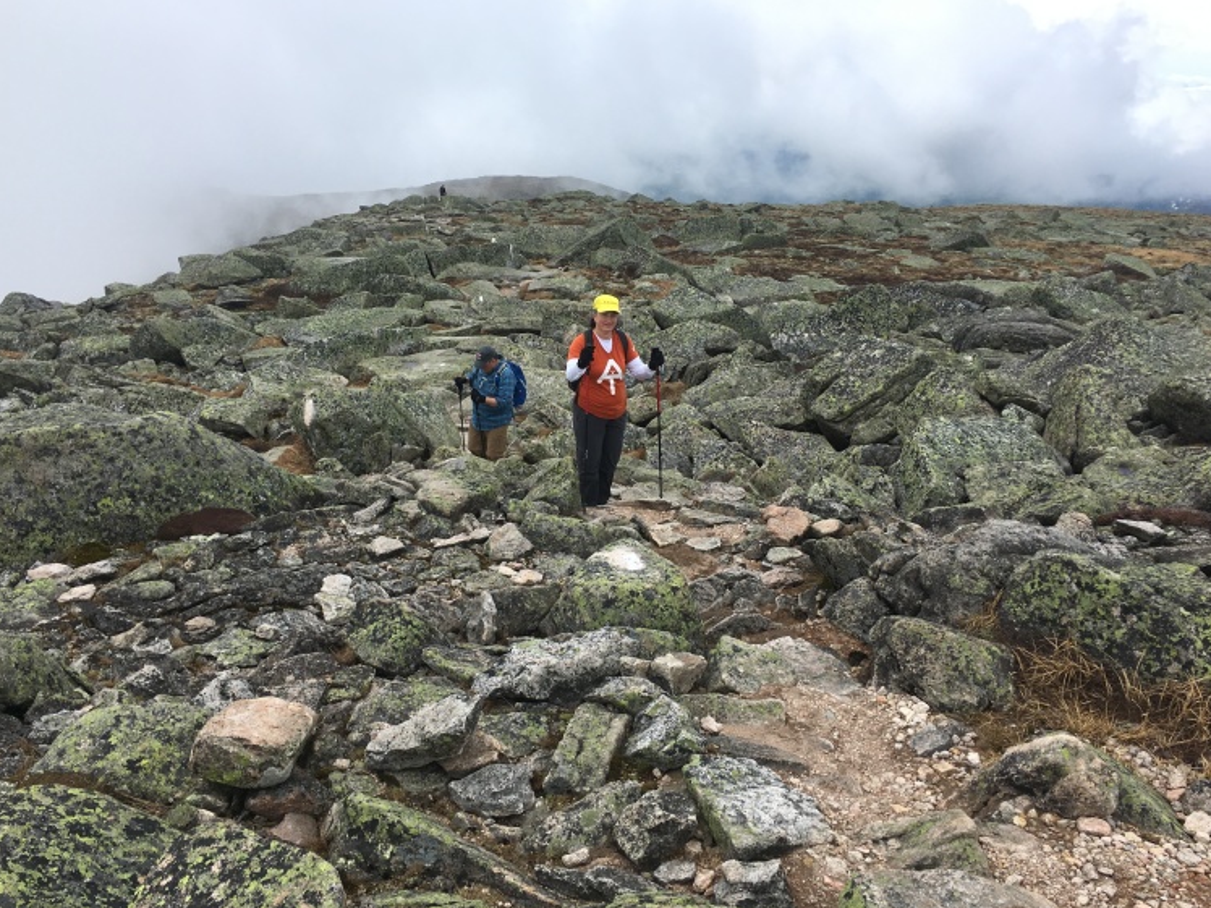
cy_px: 453
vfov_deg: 45.4
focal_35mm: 31
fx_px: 1084
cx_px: 580
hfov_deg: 58.3
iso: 25
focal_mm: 4.15
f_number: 2.2
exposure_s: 1/1603
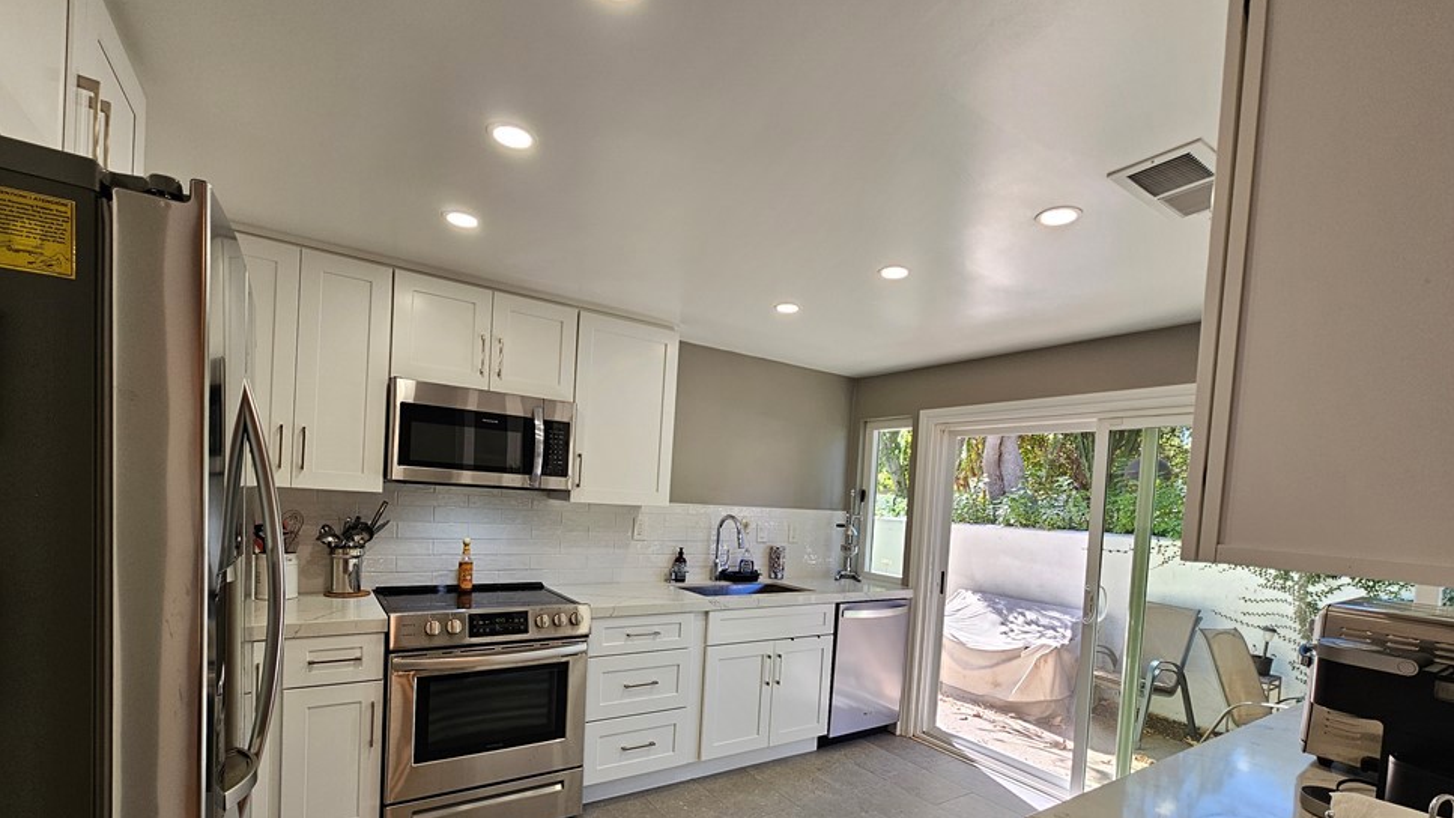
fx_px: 578
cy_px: 520
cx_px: 720
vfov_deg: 69.2
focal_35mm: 15
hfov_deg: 103.0
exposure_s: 1/60
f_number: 2.2
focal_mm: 2.2
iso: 50
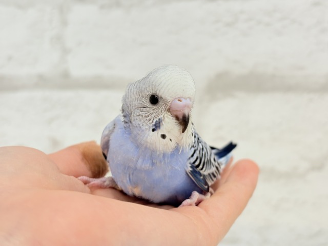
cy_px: 123
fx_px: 493
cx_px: 164
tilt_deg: -2.8
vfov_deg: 28.0
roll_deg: +0.4
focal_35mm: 52
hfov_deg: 36.8
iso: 64
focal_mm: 5.96
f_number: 1.6
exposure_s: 1/100
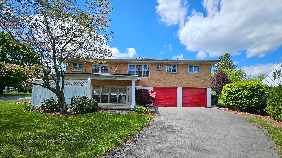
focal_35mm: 15
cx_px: 143
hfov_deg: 103.0
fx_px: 112
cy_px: 97
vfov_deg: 69.6
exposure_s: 1/1002
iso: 32
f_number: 2.2
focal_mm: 1.74
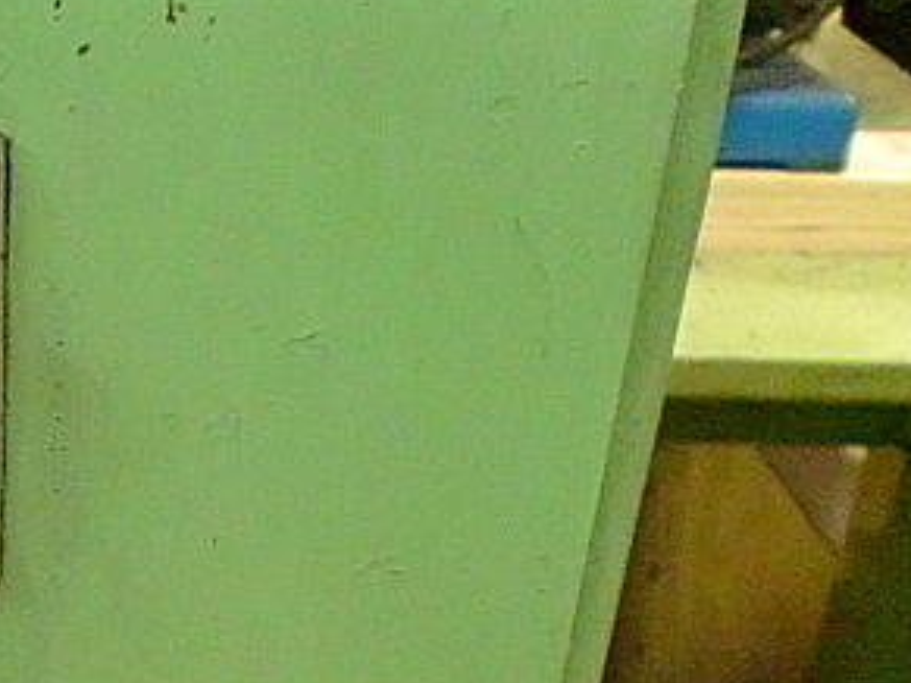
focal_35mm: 77
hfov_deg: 23.8
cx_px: -81
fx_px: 2026
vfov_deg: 18.5
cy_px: 714
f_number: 3.1
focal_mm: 6.3
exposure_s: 1/60
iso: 1000
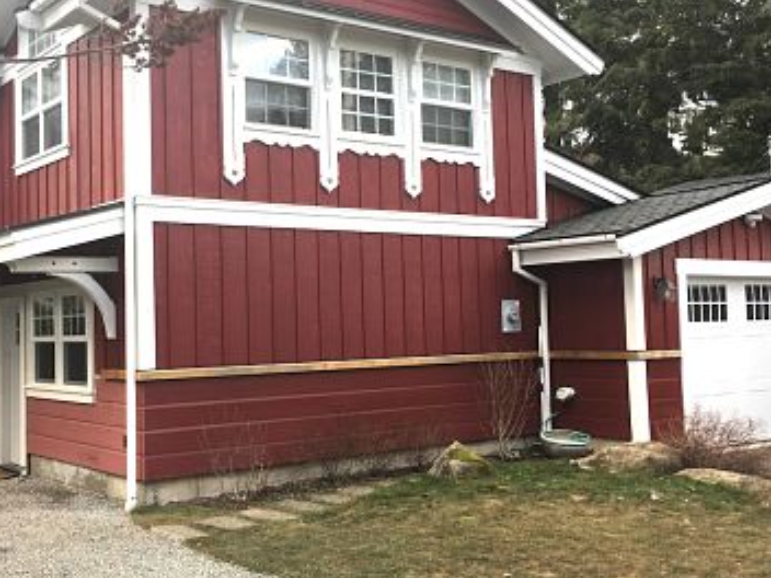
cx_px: 309
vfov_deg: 32.9
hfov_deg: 42.7
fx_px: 980
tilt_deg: +1.6
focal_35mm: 44
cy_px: 261
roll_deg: +0.7
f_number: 2.2
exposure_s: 1/120
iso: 25
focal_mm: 4.15
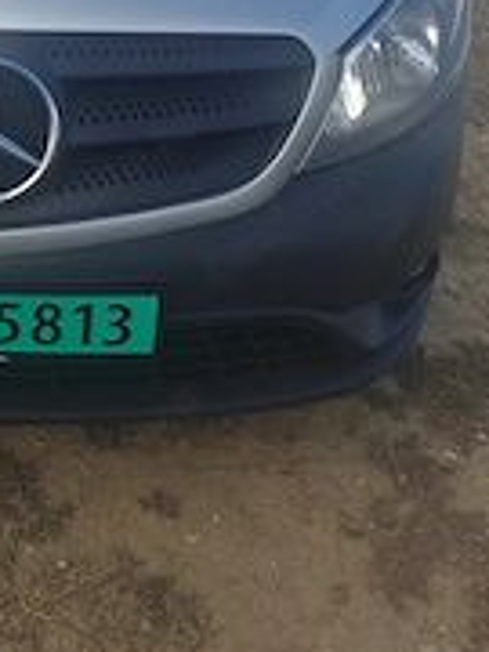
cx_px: -14
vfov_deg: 33.8
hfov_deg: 26.8
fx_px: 961
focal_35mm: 51
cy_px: -18
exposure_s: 1/933
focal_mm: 6.06
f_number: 1.6
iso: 50
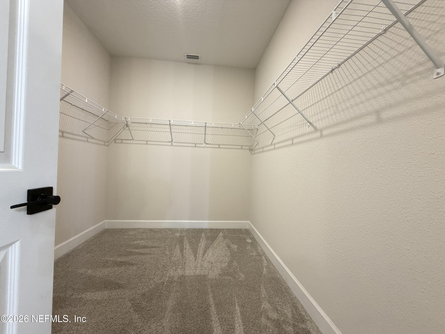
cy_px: 167
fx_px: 180
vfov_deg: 85.7
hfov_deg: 102.1
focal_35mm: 14
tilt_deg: -0.2
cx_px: 222
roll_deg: -1.8
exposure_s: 1/60
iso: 320
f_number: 2.2
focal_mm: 2.22
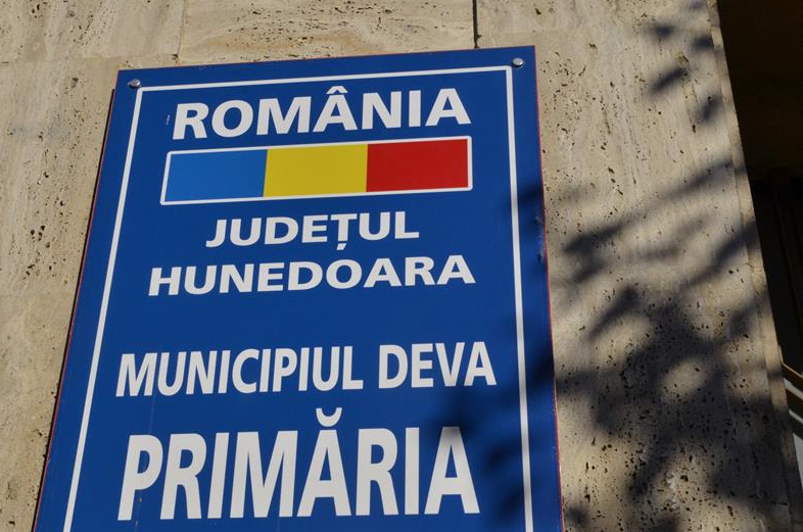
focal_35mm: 74
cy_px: 258
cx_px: 326
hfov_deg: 27.3
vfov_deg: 18.4
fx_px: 1648
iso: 640
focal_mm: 40
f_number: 16
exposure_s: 1/1000
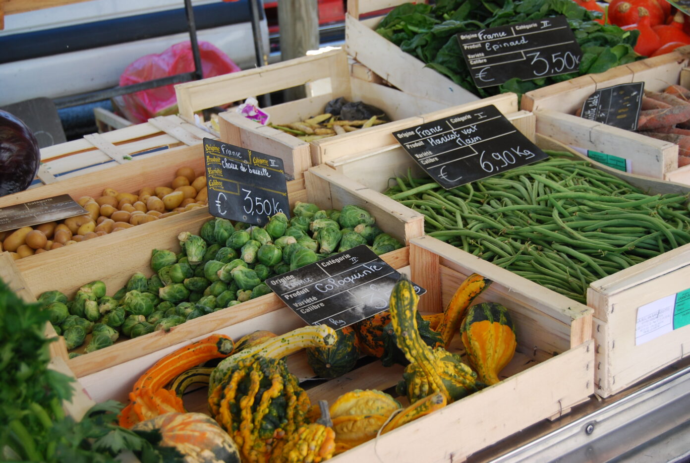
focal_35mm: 48
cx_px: 345
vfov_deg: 28.2
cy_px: 232
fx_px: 922
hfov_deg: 41.0
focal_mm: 32
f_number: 5
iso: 200
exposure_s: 1/100
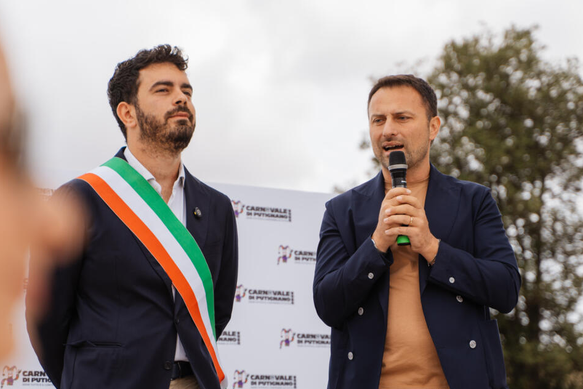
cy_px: 206
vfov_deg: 14.4
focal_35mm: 95
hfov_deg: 21.5
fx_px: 1539
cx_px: 308
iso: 100
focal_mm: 75
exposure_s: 1/1000
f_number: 2.8
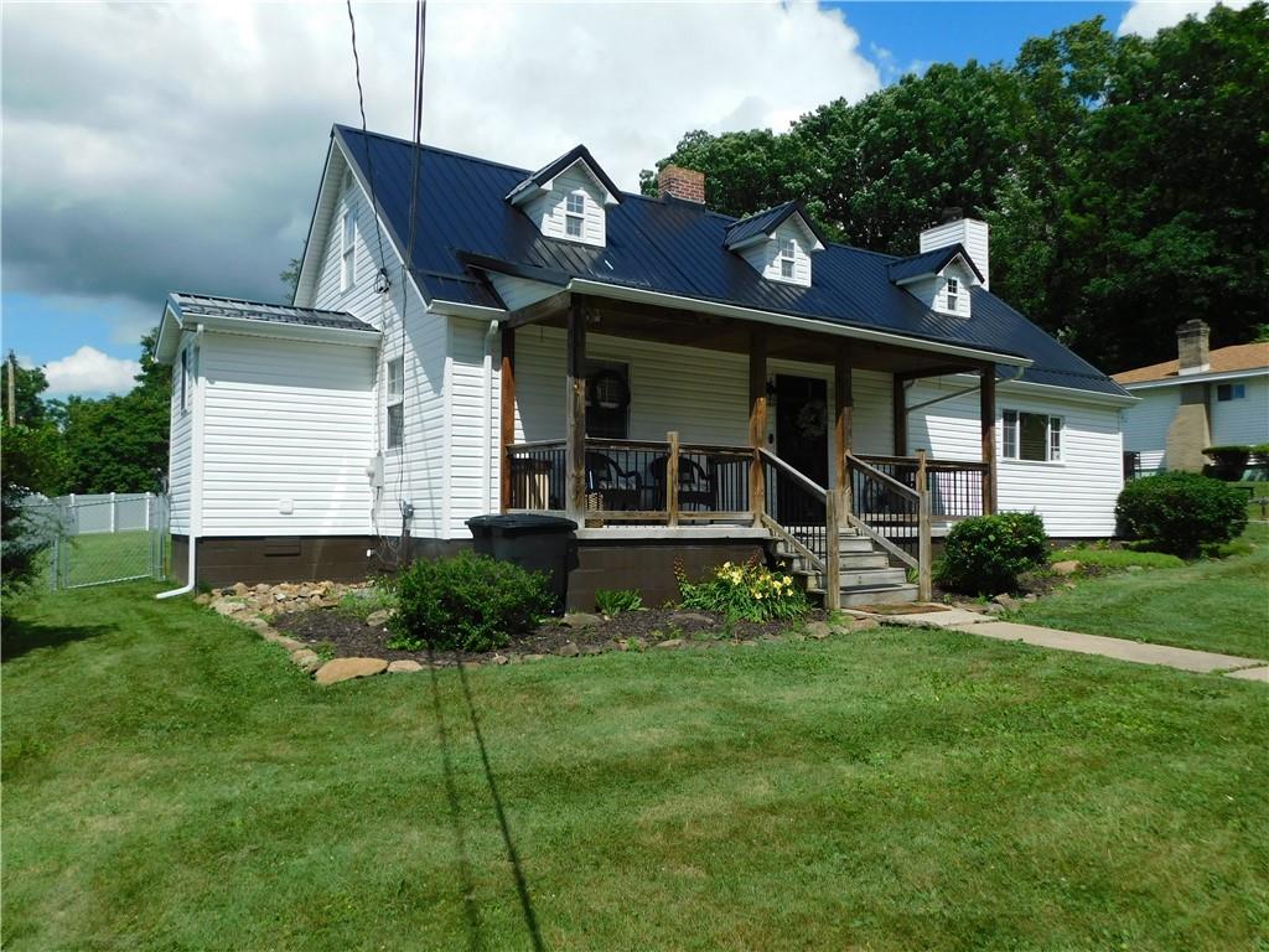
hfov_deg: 69.4
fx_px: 916
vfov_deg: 54.9
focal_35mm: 25
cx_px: 634
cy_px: 476
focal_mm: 4.5
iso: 125
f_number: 6.2
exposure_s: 1/640
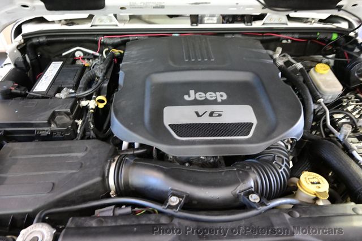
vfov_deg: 53.1
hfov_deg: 73.8
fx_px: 241
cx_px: 181
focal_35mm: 24
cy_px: 120
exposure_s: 1/25
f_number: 3.5
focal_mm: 16
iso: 2500
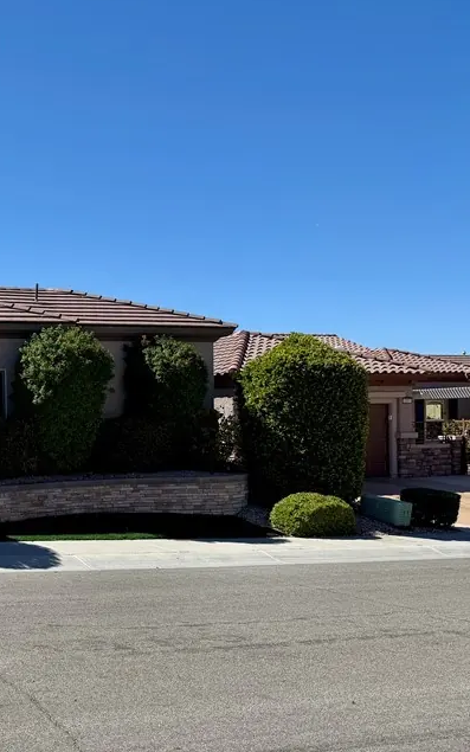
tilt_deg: -0.3
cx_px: -117
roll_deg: +0.7
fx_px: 840
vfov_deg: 48.1
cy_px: 432
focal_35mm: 41
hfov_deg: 27.0
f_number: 1.78
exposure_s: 1/6173
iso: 80
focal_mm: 6.76
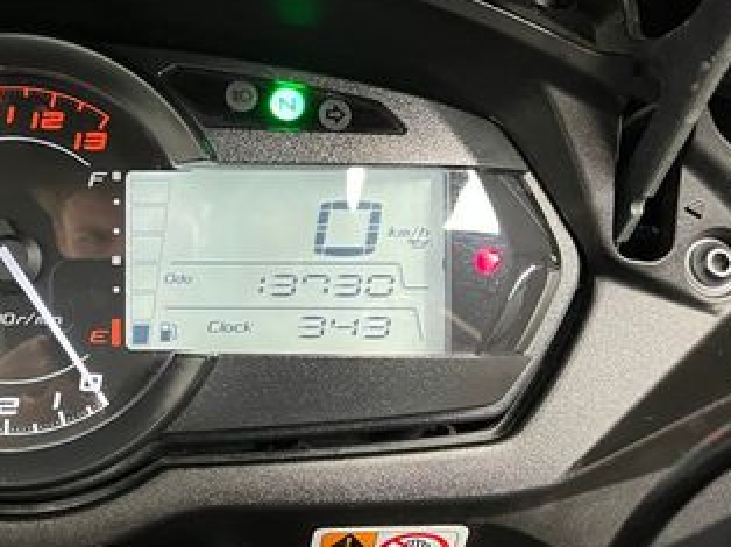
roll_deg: -7.4
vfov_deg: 27.5
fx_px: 1118
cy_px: 263
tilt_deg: -38.3
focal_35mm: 53
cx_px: 112
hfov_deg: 34.7
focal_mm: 5.1
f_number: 1.6
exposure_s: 1/33
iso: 400
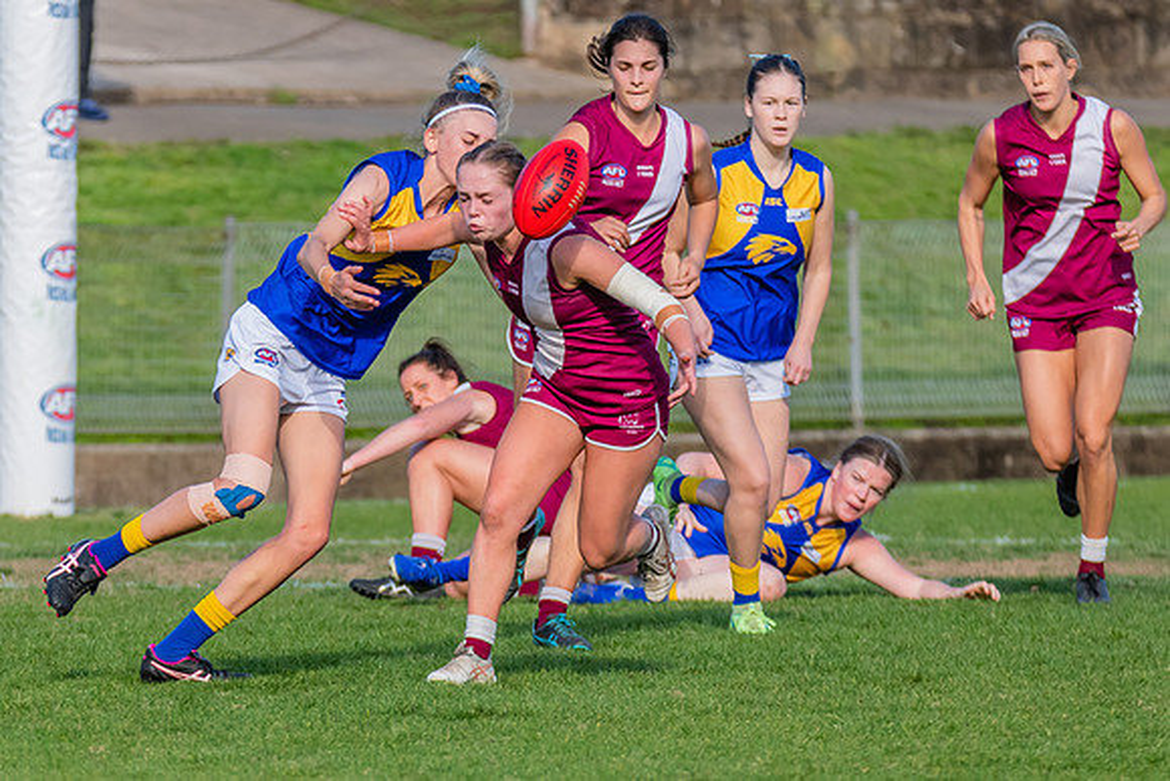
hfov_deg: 3.9
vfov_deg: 2.6
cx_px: 292
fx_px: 17376
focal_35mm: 535
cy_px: 543
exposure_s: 1/1600
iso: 800
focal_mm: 280
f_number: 6
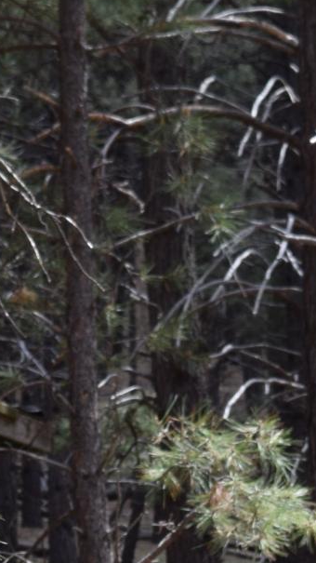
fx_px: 4412
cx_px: 177
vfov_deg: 7.2
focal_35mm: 296
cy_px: 846
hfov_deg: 4.1
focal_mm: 38
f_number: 8
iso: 200
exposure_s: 1/250
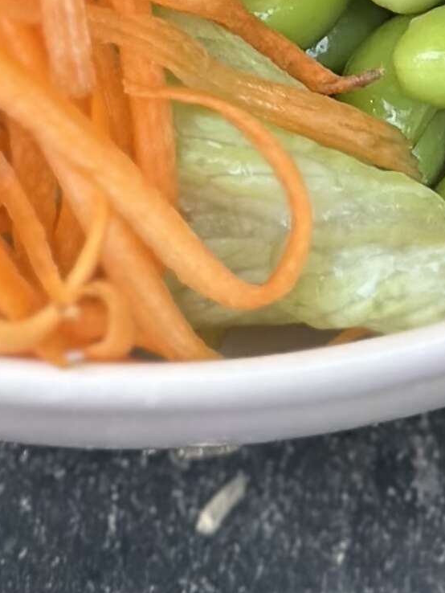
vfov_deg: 7.3
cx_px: 107
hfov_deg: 5.7
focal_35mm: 260
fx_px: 4454
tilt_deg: -59.3
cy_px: -659
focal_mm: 6.86
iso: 125
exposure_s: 1/62
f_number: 1.78
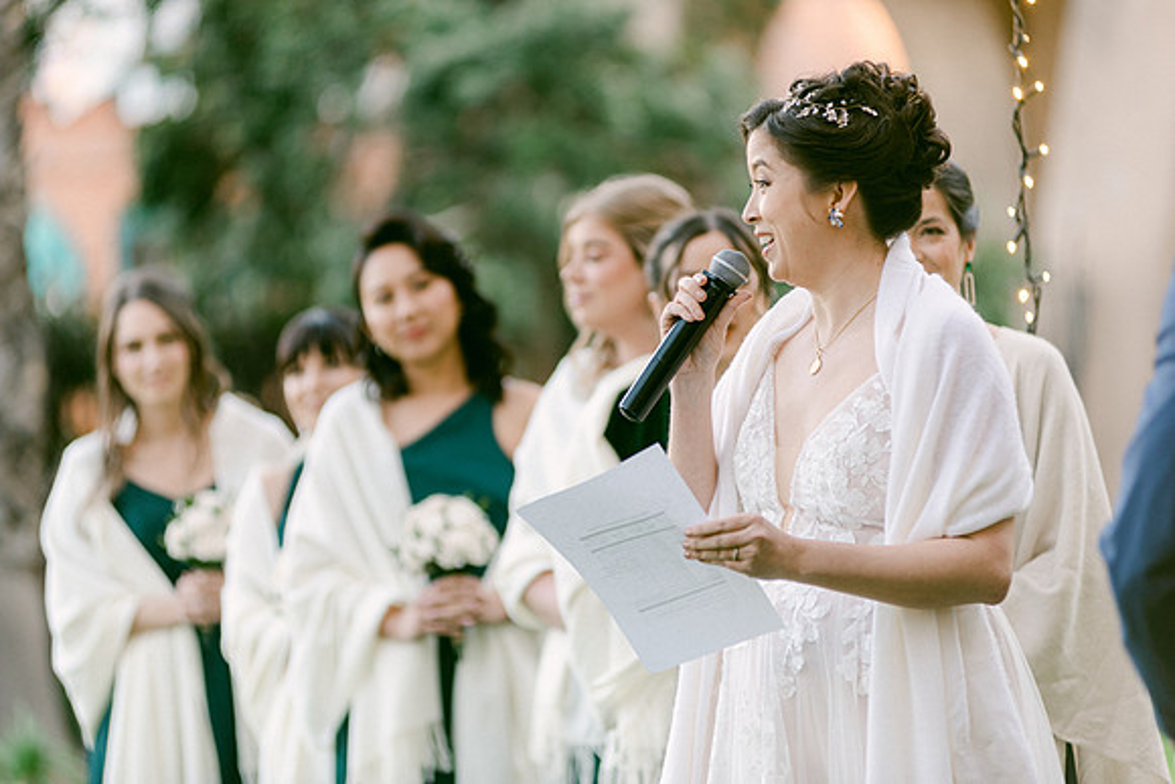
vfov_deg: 6.9
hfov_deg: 10.3
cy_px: 392
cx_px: 588
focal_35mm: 200
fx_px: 6529
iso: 400
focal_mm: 200
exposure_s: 1/125
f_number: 2.8
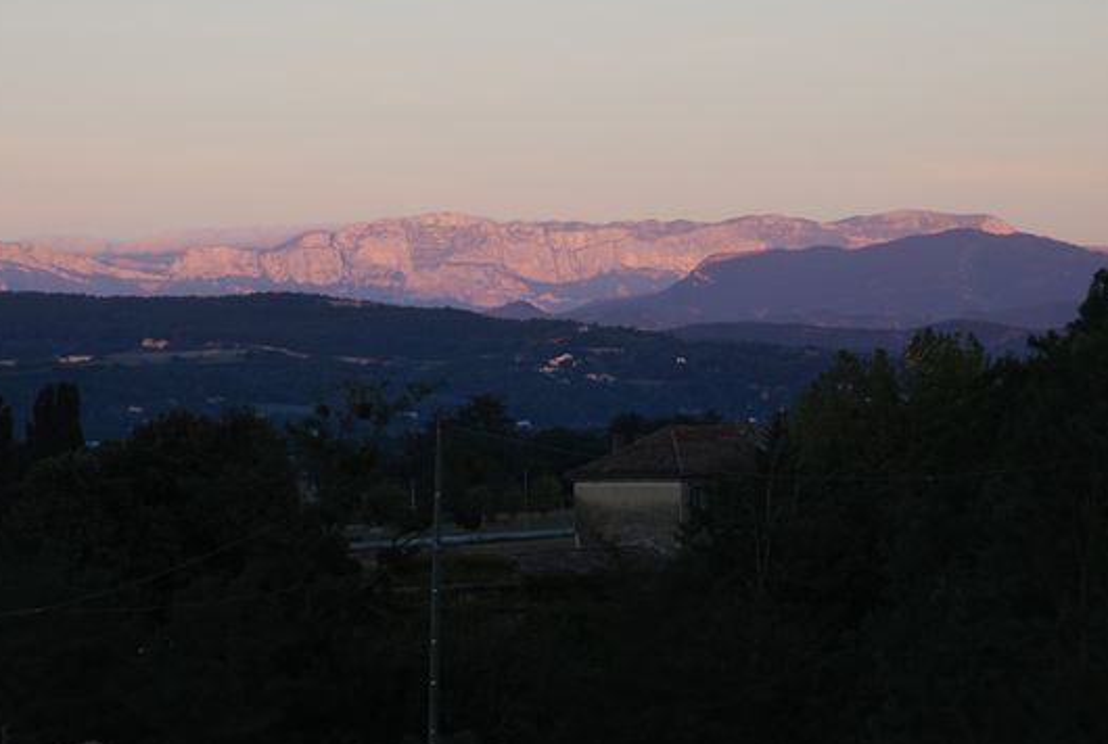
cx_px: 454
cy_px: 320
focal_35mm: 181
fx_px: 5583
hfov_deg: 11.3
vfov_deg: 7.6
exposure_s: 1/125
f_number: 5.6
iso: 250
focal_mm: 100
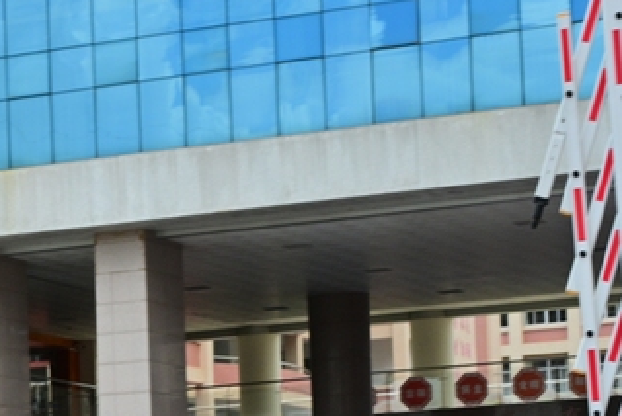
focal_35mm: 188
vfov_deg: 7.2
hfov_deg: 10.4
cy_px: 600
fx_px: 3250
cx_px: -462
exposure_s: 1/400
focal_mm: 50
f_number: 6.3
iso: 200
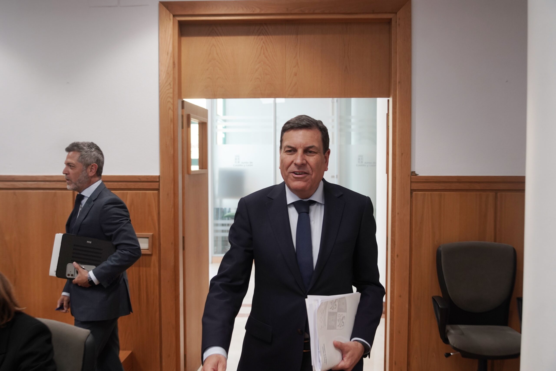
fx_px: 556
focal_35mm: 36
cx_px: 278
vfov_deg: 36.9
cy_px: 186
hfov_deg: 53.1
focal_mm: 36
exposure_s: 1/200
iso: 1000
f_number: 4
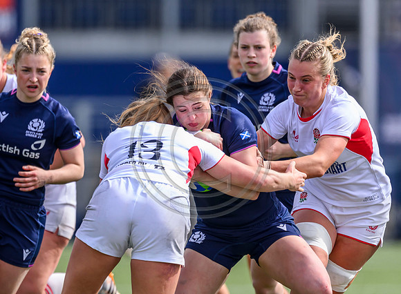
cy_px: 138
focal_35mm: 1136
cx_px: 170
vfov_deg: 1.3
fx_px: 13057
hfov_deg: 1.8
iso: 500
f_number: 4
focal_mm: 560
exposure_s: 1/2500
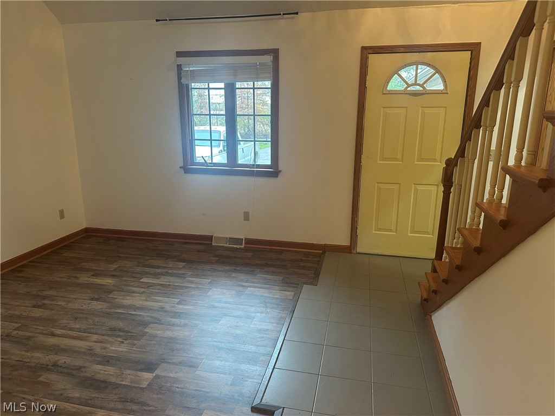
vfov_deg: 56.8
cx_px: 278
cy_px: 208
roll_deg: +0.4
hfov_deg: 71.6
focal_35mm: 24
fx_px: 385
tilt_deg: -13.2
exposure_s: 1/60
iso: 400
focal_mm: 6.86
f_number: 1.78
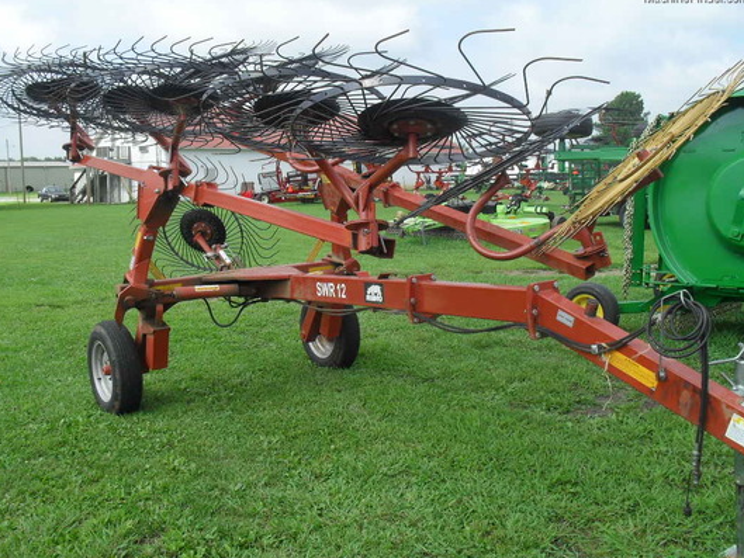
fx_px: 774
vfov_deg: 39.7
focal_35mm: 36
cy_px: 273
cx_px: 366
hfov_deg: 51.3
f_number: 8.4
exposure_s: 1/125
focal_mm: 6.3
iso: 100
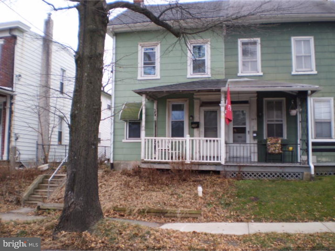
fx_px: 348
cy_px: 126
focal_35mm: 36
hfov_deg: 51.4
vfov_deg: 39.7
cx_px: 168
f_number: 3.1
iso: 100
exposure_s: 1/30
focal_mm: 6.3
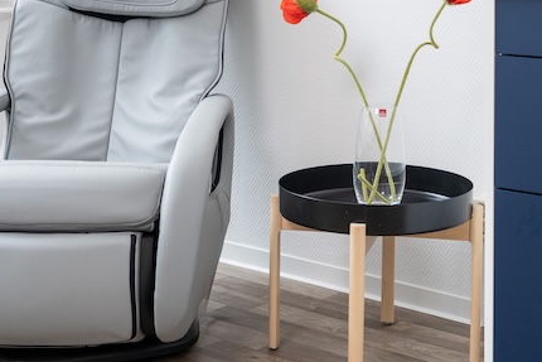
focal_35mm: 79
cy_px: -40
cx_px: 355
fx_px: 1190
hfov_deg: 25.5
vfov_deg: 16.7
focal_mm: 34
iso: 400
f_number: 5
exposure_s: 1/80
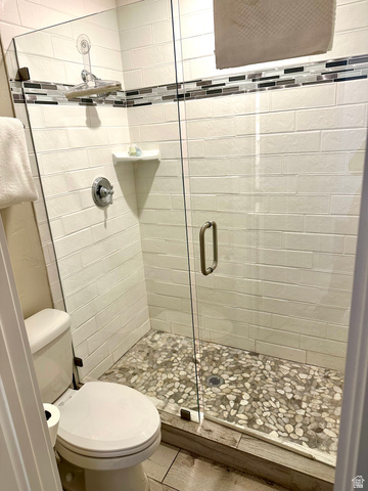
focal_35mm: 24
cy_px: 246
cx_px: 184
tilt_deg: -17.7
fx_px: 340
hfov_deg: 56.8
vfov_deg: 71.6
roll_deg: +3.5
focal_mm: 6.86
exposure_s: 1/60
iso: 125
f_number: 1.78
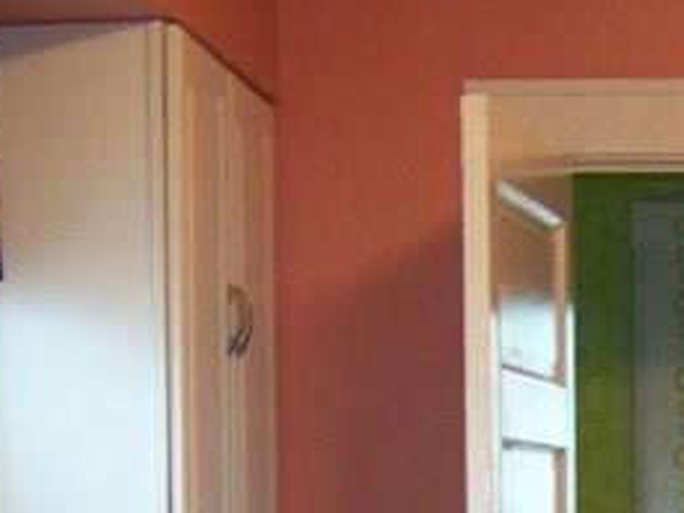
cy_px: 867
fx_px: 2765
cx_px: 668
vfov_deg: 10.1
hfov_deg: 13.9
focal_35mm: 140
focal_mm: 5.85
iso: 200
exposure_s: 1/30
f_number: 2.8
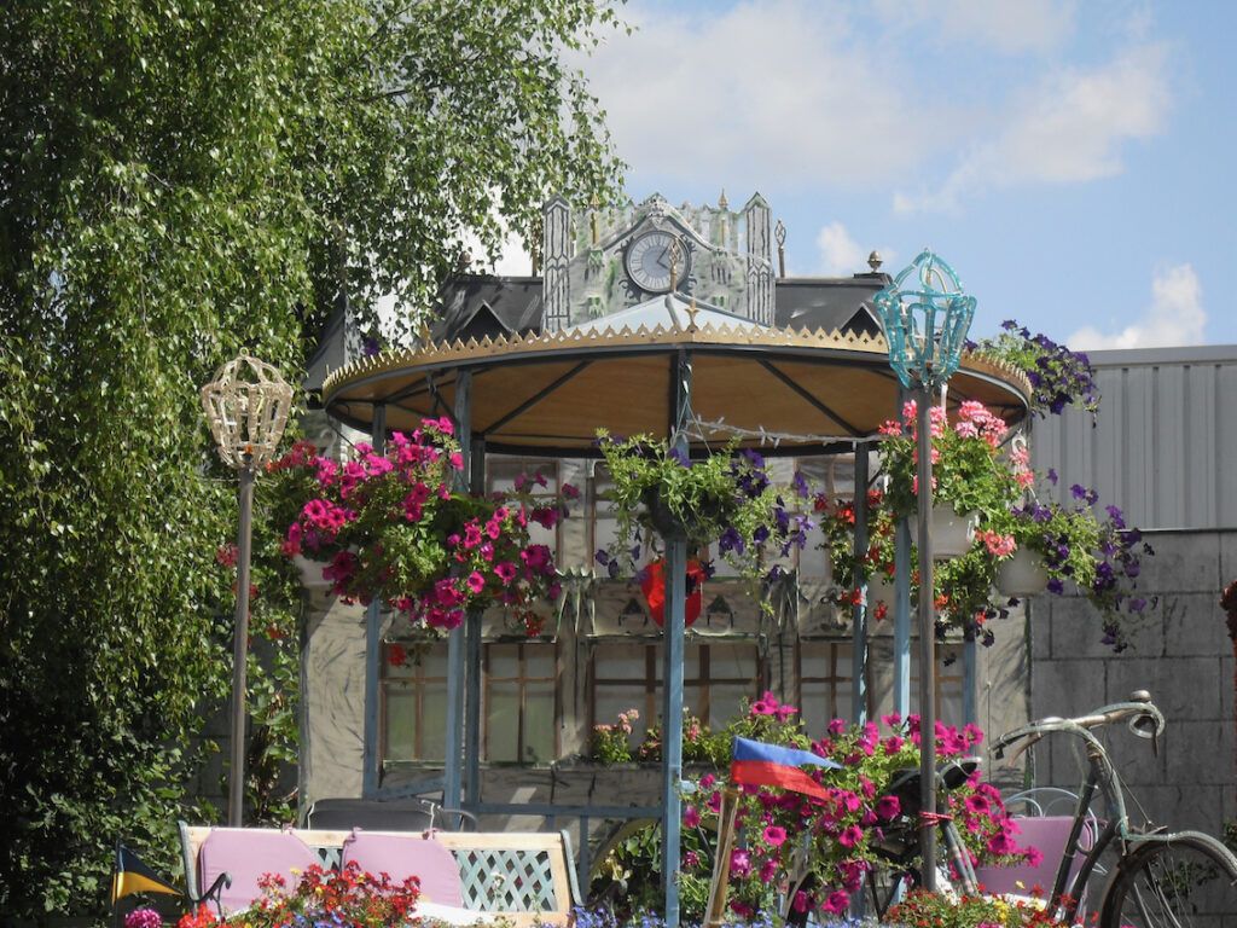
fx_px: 3967
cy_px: 464
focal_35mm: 111
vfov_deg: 13.3
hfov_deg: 17.7
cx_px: 618
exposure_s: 1/250
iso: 80
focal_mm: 18.1
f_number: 5.2
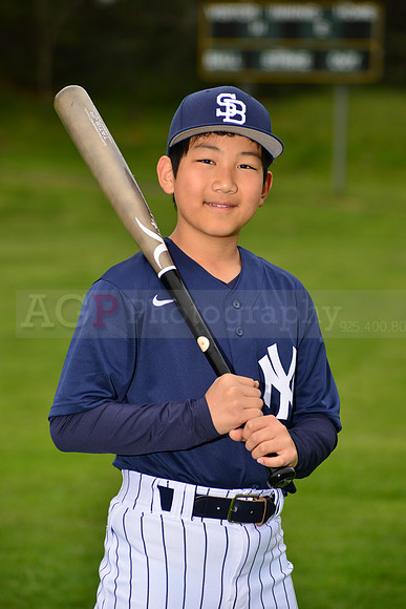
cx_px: 203
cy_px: 304
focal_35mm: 160
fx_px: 2705
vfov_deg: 12.8
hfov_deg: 8.6
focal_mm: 160
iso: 200
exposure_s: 1/200
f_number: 6.3
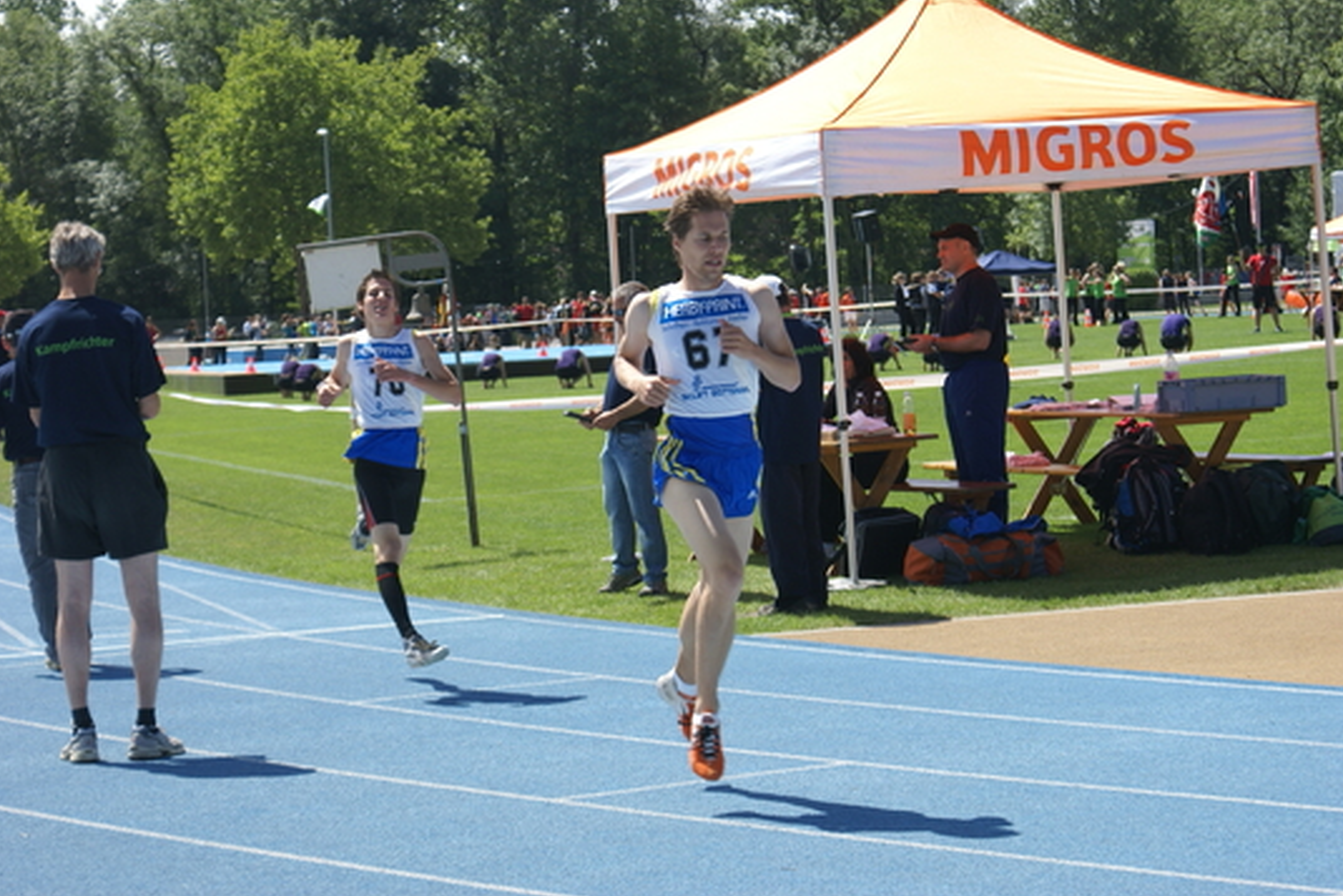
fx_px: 3955
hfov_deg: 19.3
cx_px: 673
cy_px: 447
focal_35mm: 106
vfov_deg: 12.9
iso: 100
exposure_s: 1/320
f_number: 6.3
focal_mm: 70
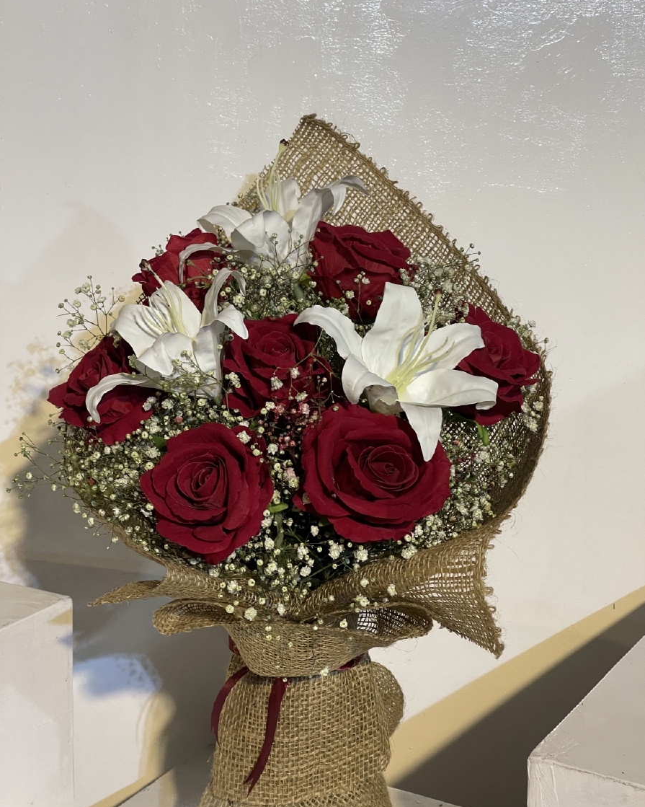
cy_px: 384
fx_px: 1599
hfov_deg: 22.8
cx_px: 323
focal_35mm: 67
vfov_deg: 28.3
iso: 160
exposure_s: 1/50
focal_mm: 7.5
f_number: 2.2
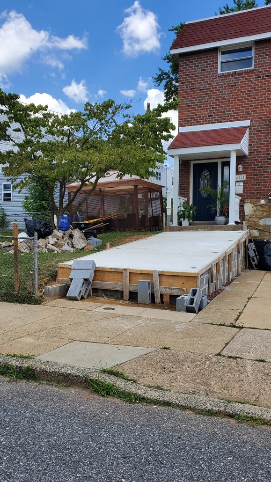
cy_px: 251
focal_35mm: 33
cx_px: 137
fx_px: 422
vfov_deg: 59.5
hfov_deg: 35.6
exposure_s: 1/1538
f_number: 2.4
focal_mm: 4.3
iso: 50
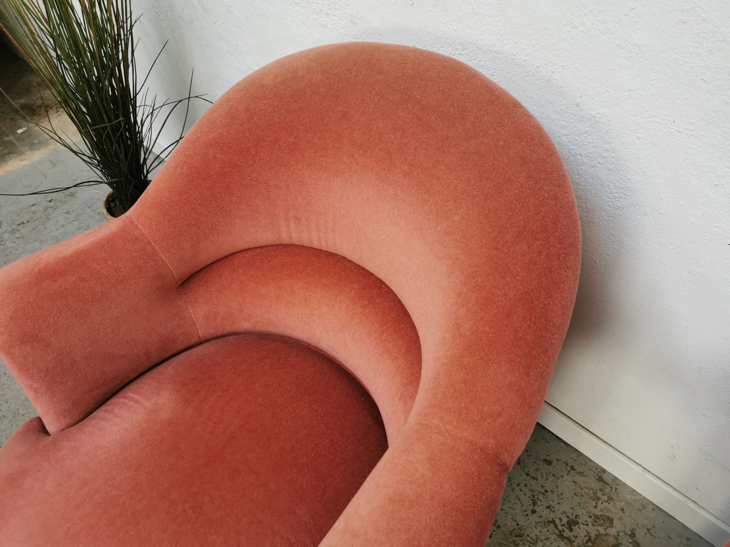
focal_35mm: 27
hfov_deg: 65.3
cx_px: 365
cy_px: 274
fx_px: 569
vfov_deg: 51.4
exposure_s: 1/100
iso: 200
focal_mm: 5.58
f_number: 1.8
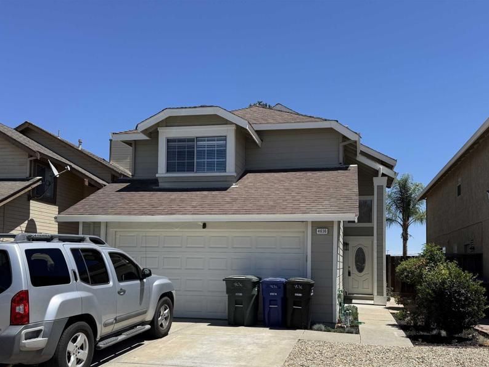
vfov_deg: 45.0
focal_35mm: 31
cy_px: 236
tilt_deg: +3.9
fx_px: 438
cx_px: 266
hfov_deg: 58.3
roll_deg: -1.2
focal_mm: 6.76
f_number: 1.78
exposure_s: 1/5319
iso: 80
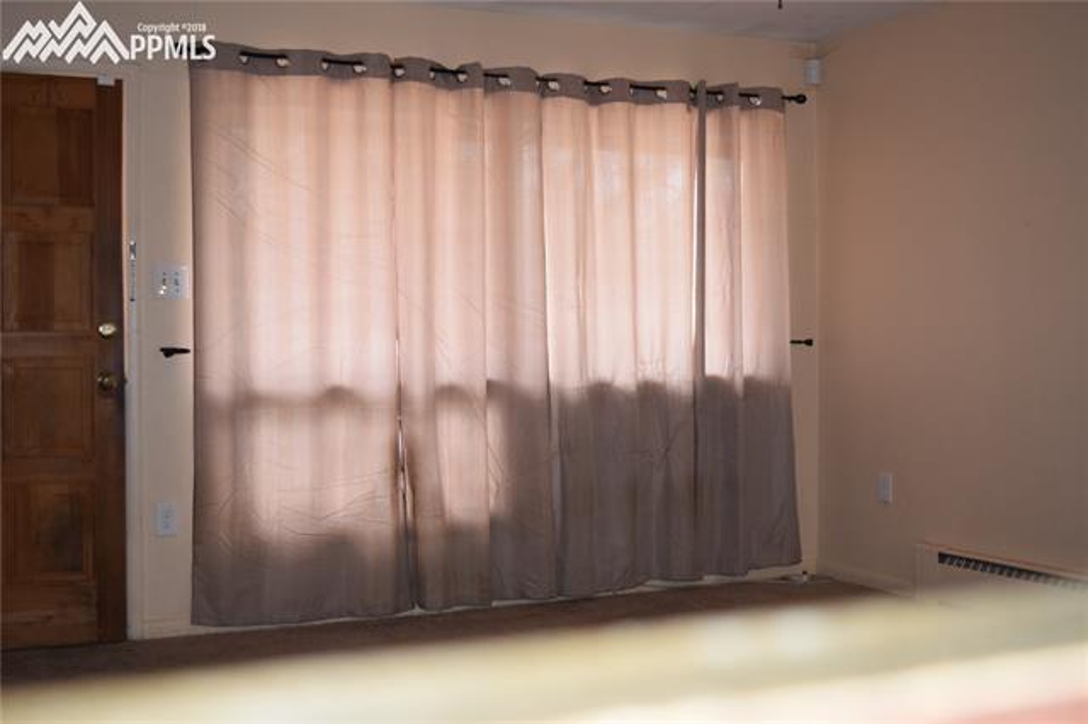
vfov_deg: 28.9
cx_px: 544
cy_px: 362
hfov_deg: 42.3
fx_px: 1405
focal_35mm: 46
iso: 800
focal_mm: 31
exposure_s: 1/80
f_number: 4.2
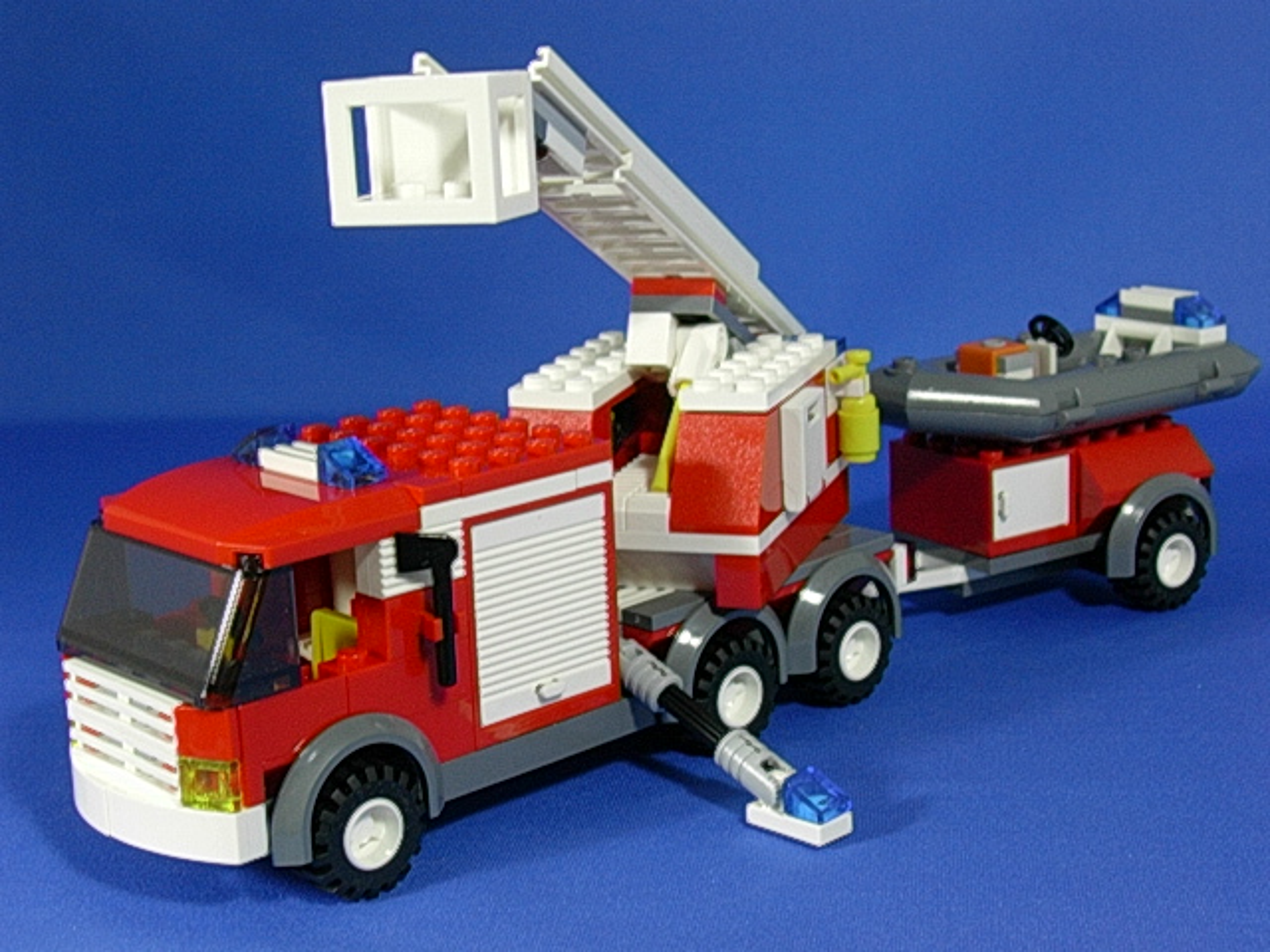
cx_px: 635
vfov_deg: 24.4
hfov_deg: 32.2
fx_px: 2201
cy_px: 476
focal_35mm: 60
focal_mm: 9
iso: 70
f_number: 3.4
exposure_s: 1/9.7
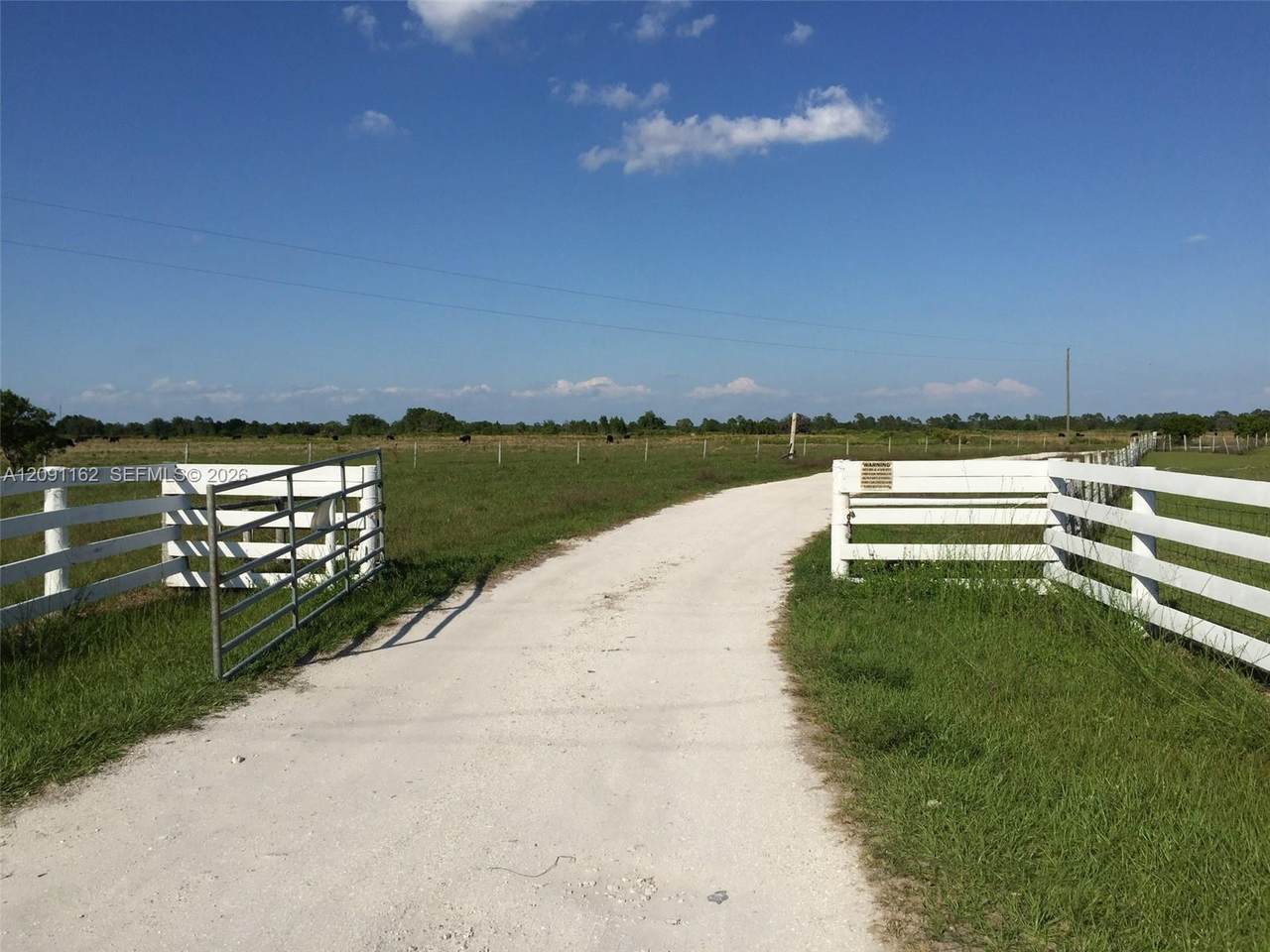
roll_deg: -0.7
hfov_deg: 61.7
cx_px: 635
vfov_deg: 48.2
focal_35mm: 29
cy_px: 476
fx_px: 1064
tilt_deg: -3.5
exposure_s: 1/3968
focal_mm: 4.15
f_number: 2.2
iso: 32
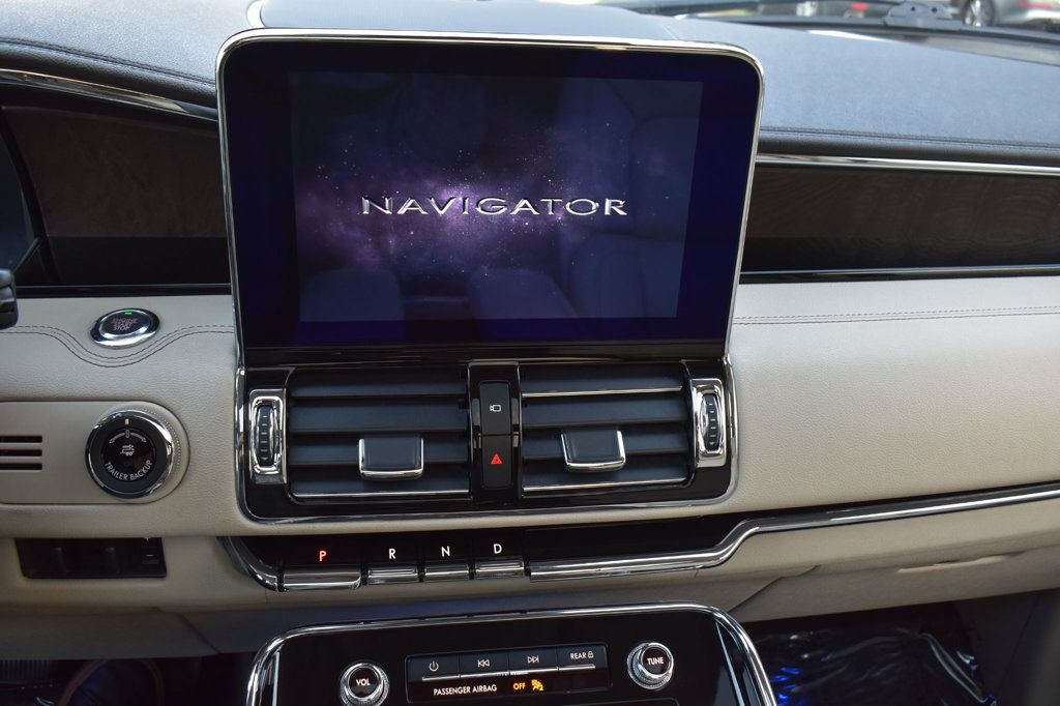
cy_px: 353
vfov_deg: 41.7
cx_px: 530
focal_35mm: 32
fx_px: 927
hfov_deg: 59.5
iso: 720
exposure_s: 1/15
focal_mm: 21
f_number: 6.3
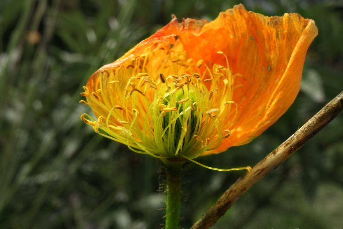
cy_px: 108
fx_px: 505
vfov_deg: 25.5
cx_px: 174
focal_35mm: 53
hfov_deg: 37.5
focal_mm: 10.3
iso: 50
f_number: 6.8
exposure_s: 1/160
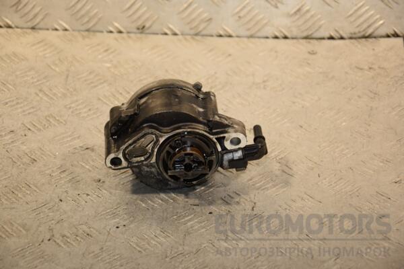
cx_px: 202
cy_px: 134
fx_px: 1178
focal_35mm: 105
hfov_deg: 19.5
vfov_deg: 13.0
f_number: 5.3
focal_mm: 70
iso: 800
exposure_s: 1/200
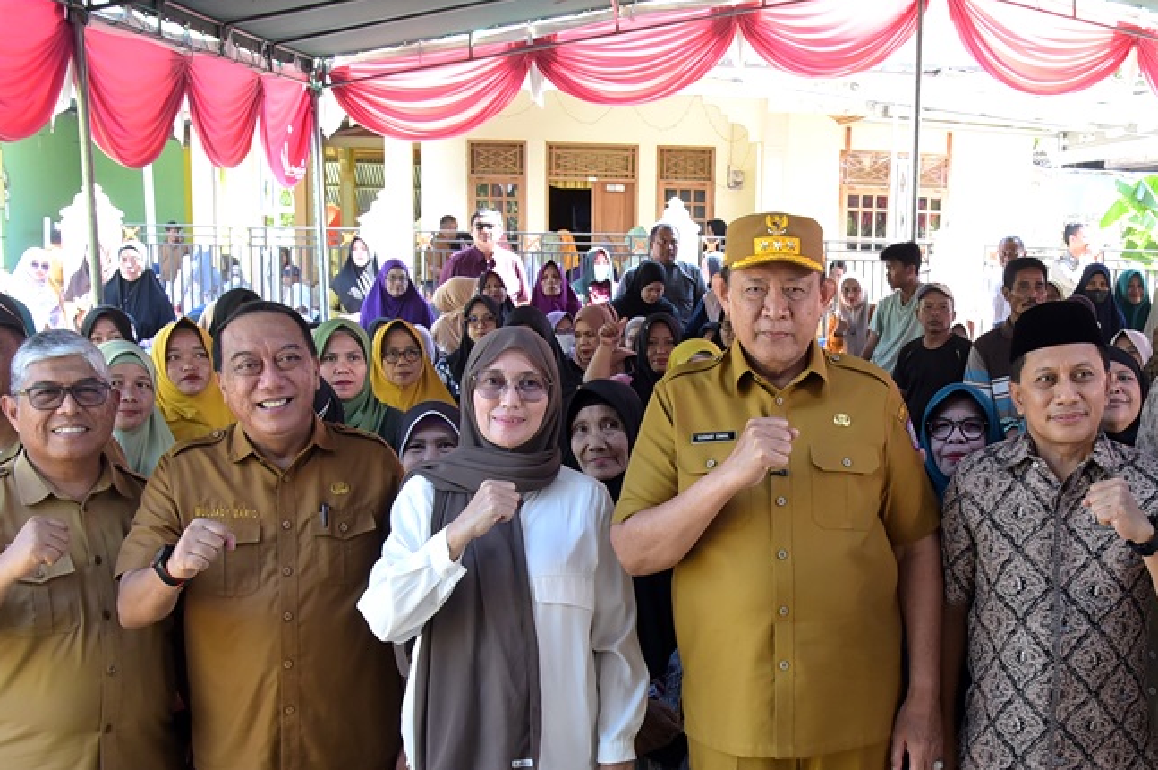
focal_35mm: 38
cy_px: 547
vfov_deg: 34.5
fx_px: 1221
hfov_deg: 49.9
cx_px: 768
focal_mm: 24
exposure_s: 1/160
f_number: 7.1
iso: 1600
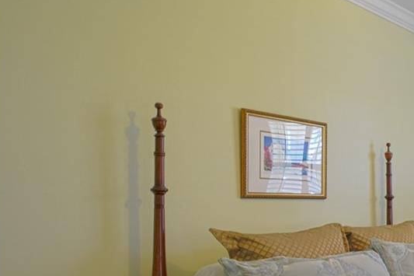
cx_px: 590
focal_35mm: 45
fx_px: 517
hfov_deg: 30.0
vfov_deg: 29.3
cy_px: 212
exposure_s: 1/2
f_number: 3.5
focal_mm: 10
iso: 125
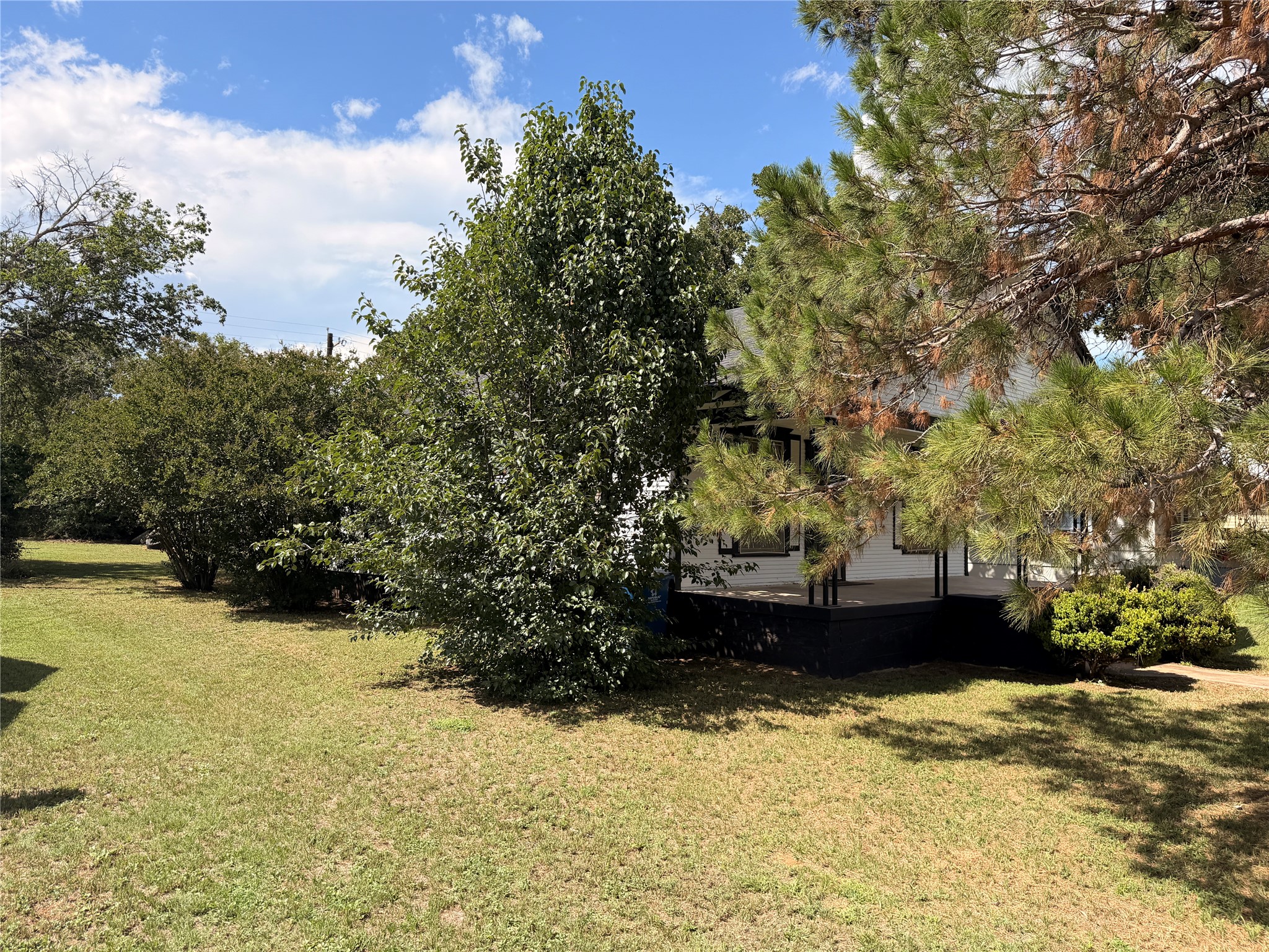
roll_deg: -0.8
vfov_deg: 56.8
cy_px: 476
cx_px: 634
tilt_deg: +2.8
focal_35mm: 24
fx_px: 880
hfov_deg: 71.6
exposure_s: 1/3425
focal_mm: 6.76
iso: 100
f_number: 1.78
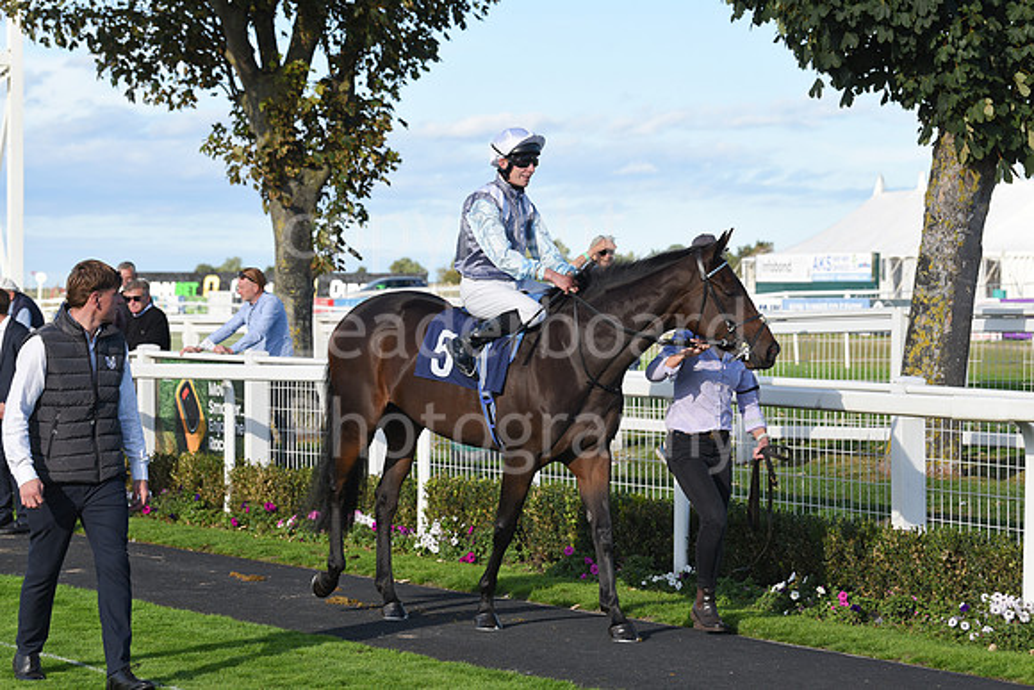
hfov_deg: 18.3
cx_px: 517
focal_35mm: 112
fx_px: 3217
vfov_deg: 12.2
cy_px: 345
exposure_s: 1/1250
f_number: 6.3
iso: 400
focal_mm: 112
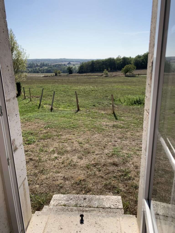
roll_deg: +1.8
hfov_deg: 53.1
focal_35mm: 26
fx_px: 175
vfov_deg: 67.3
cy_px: 116
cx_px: 88
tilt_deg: -15.7
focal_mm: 4.25
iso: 25
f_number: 1.8
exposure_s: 1/1468
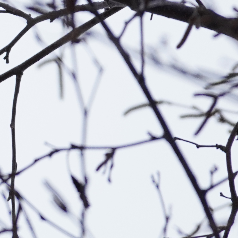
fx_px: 20162
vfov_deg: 0.7
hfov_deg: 0.7
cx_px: -166
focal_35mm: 2592
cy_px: -3
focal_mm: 350
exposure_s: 1/160
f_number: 6.3
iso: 400
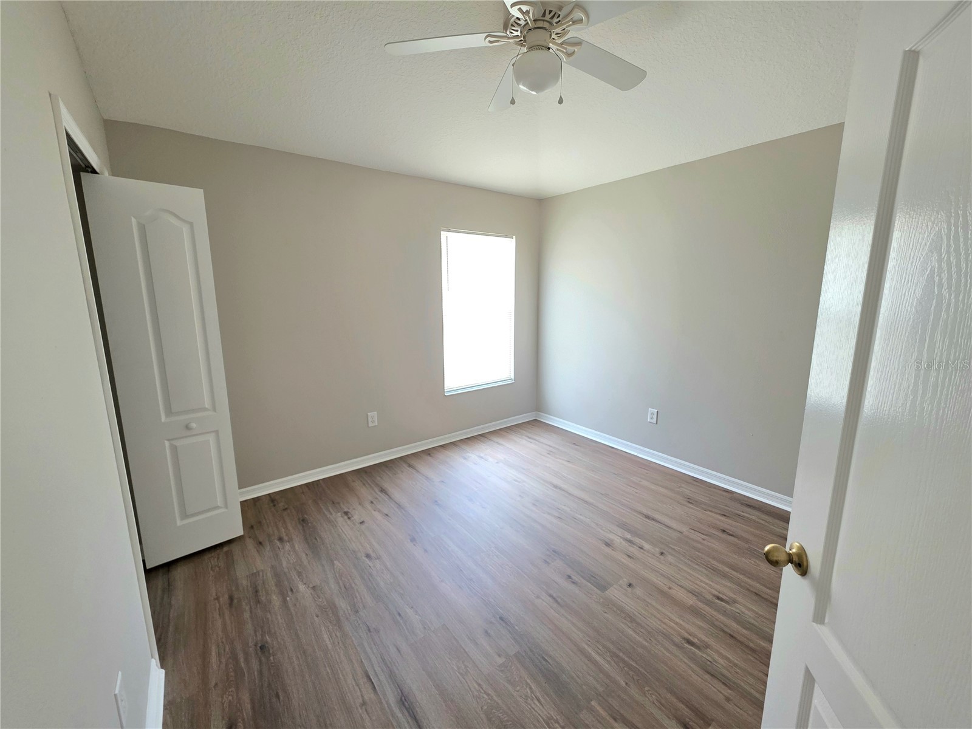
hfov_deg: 106.2
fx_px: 365
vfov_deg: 89.9
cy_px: 364
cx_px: 486
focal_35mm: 13
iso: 250
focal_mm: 2.2
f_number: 1.9
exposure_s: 1/60.2
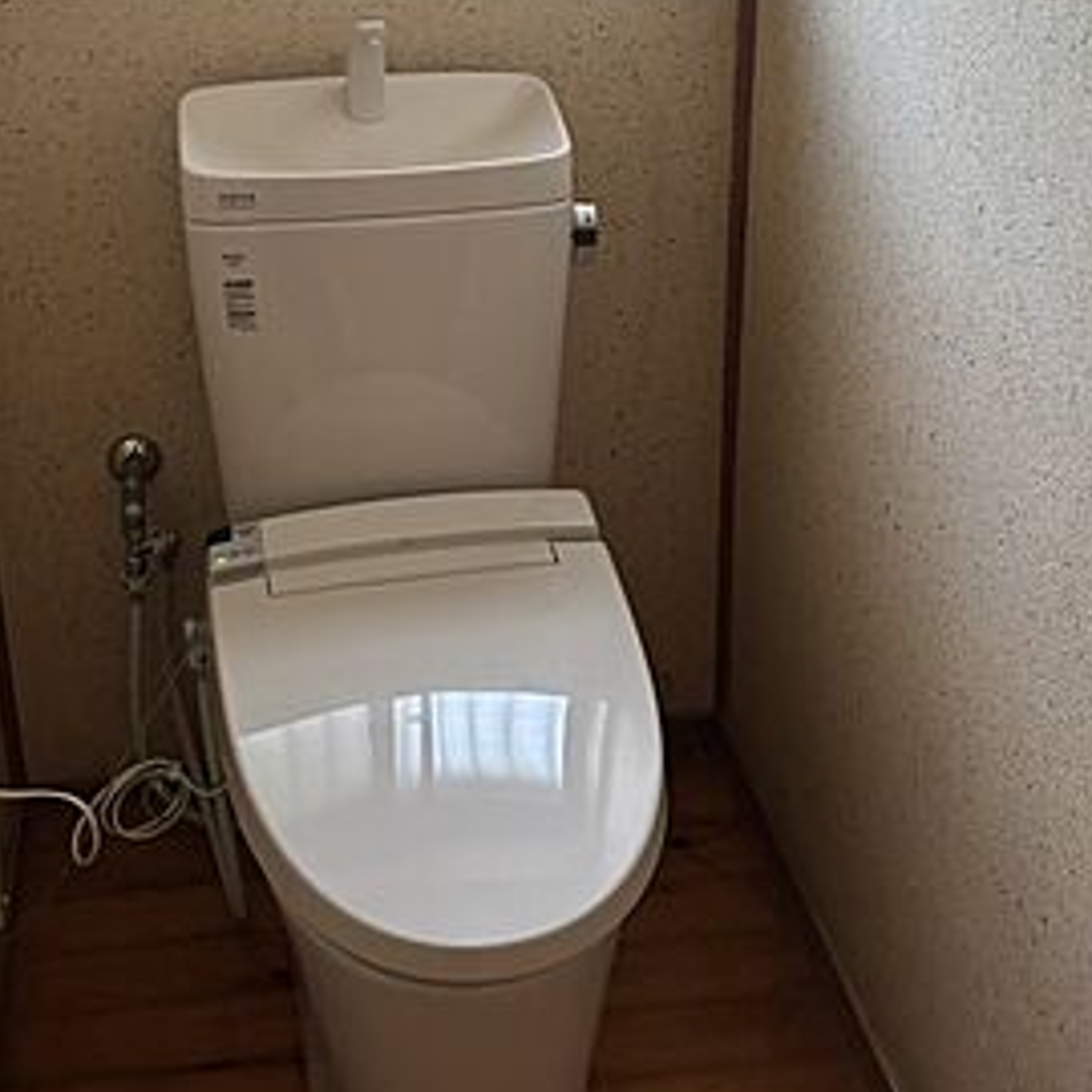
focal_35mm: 51
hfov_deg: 33.4
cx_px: 518
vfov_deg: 33.0
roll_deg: +0.8
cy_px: 320
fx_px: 1820
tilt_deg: -24.3
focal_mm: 5.96
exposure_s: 1/60
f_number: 1.6
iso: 250
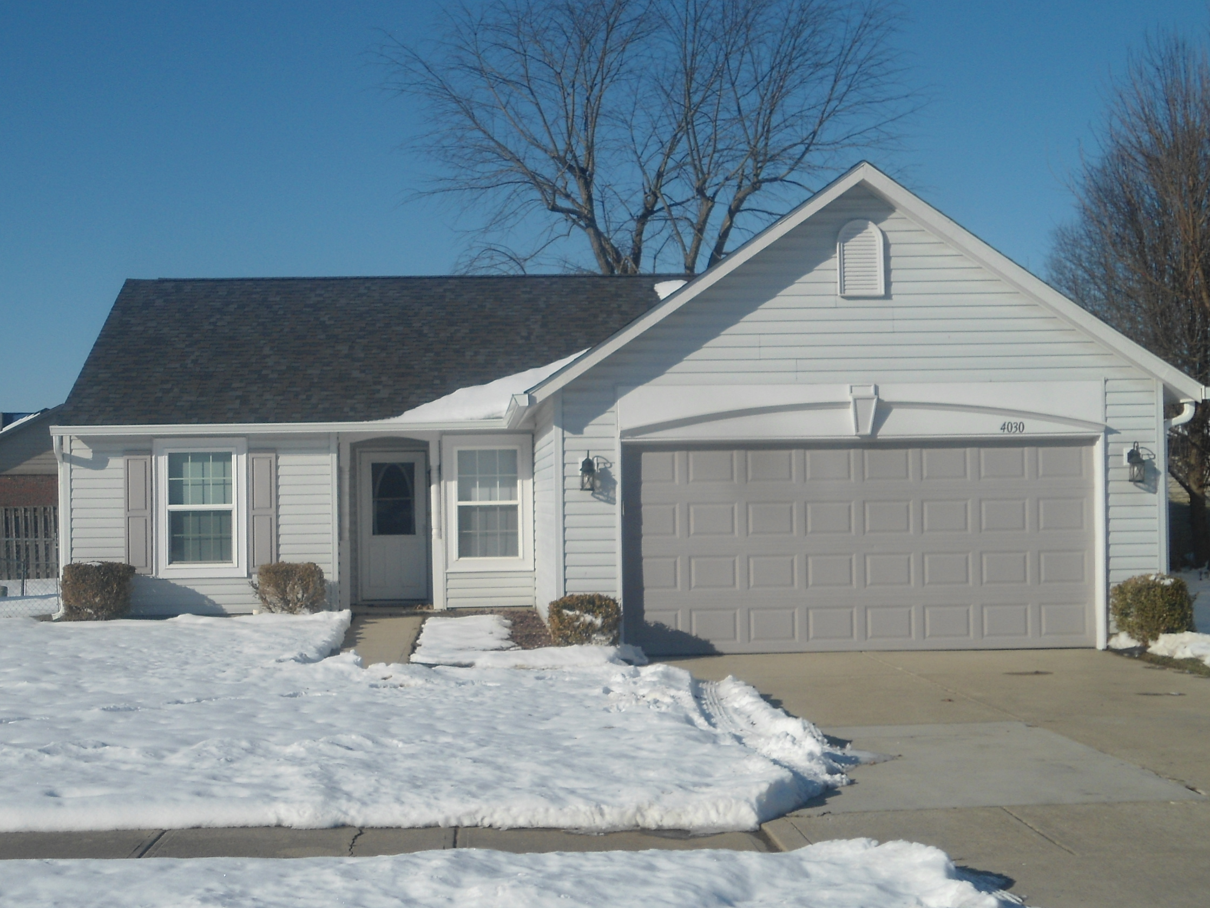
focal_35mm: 51
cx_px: 510
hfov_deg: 37.4
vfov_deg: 28.6
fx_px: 1783
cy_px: 458
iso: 80
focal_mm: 7.9
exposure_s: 1/250
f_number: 10
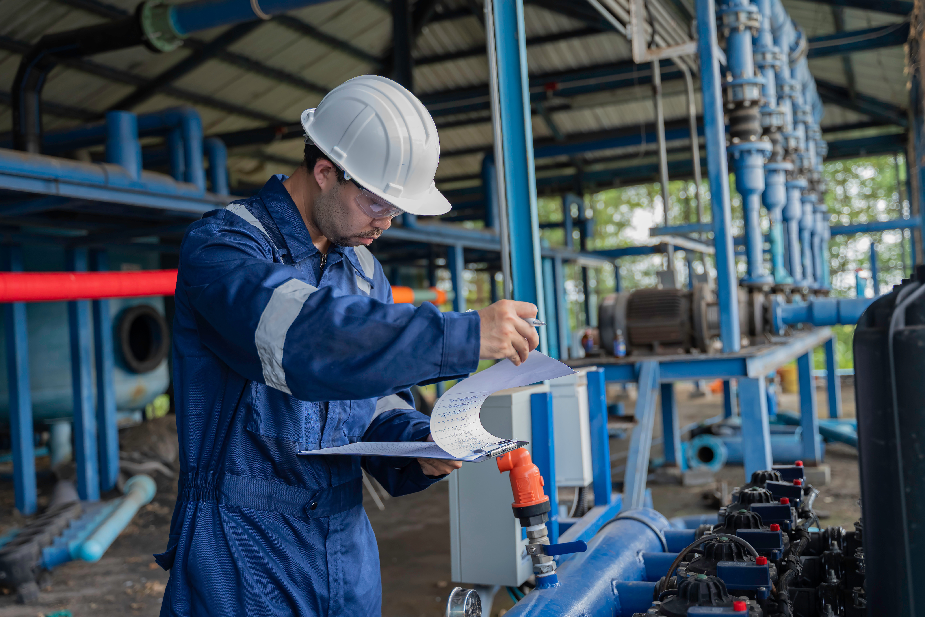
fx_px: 1002
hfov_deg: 49.6
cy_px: 308
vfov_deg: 34.2
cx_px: 462
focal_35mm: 39
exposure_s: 1/200
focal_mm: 39
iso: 320
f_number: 2.8
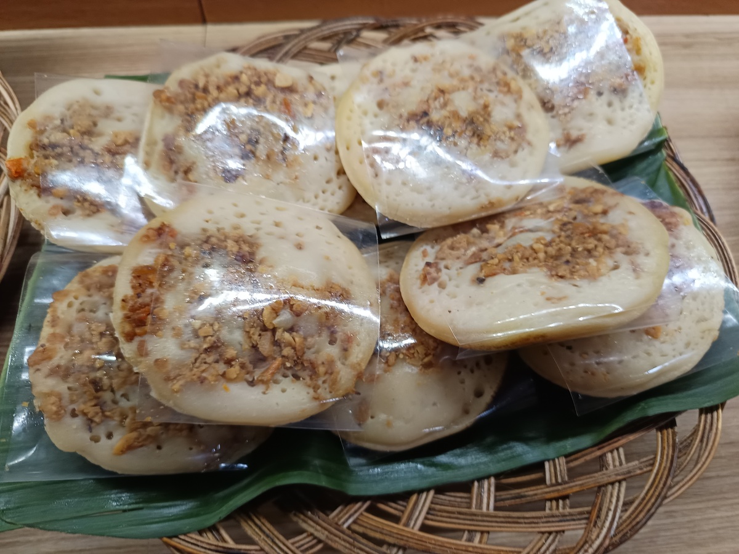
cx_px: 370
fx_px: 512
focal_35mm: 24
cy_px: 277
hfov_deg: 71.6
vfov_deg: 56.8
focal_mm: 5.31
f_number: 1.7
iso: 328
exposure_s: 1/50
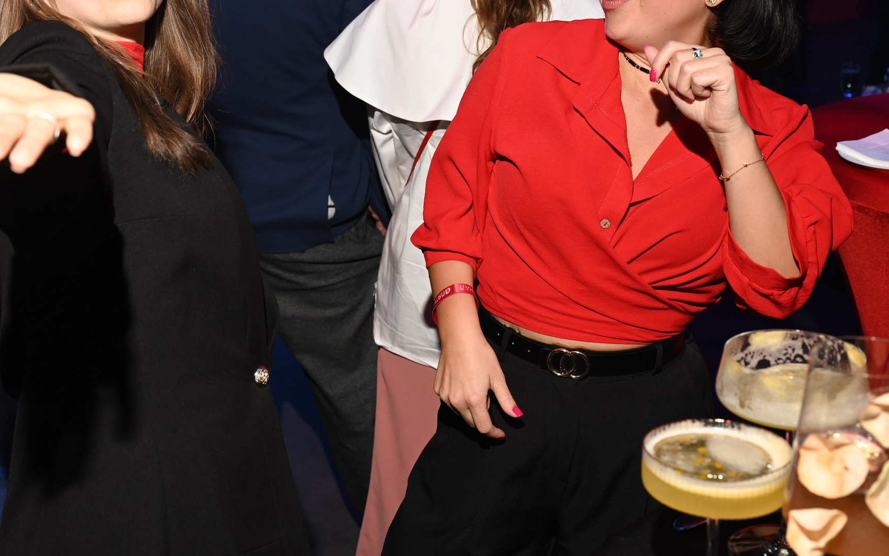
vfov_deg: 20.1
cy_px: 119
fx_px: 1551
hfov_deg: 31.8
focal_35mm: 64
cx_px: 309
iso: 640
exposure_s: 1/160
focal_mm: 42
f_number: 6.3
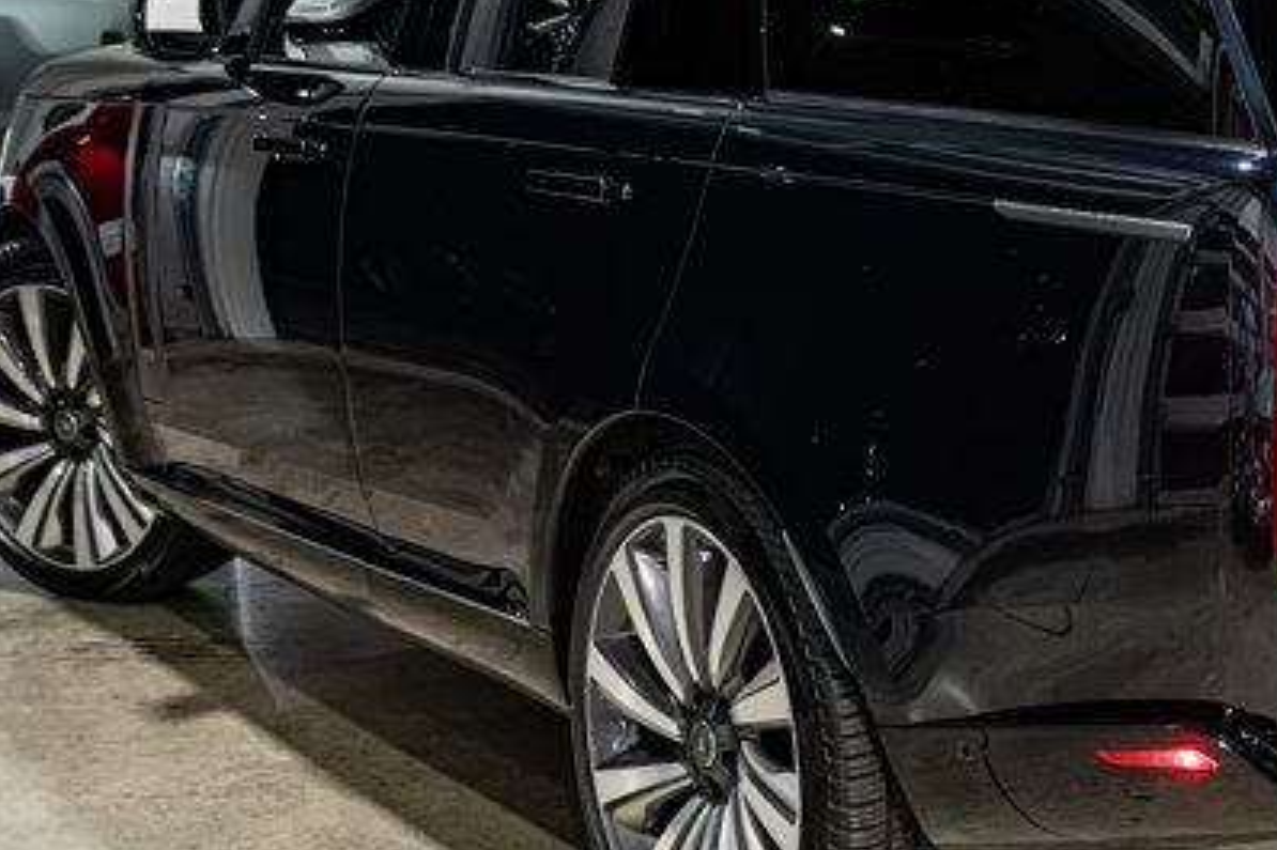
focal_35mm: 85
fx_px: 3014
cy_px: 310
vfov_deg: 16.0
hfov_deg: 23.5
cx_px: 1068
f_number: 4
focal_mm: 33
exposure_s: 1/50
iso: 1600
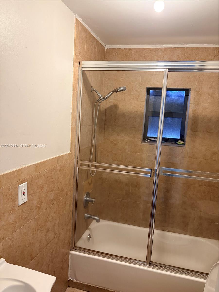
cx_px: 110
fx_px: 219
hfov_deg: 53.1
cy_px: 146
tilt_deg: -7.6
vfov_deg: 67.3
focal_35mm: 26
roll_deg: -3.4
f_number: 1.6
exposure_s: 1/60
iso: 250
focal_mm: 5.96
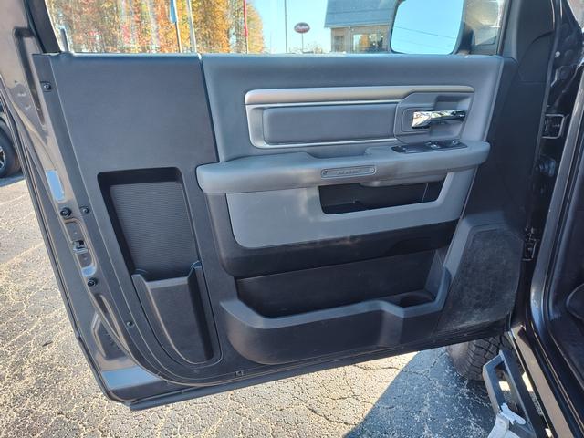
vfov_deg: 58.9
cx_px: 292
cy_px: 219
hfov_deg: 73.9
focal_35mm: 23
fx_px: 388
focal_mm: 5.56
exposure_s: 1/190
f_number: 1.88
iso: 100
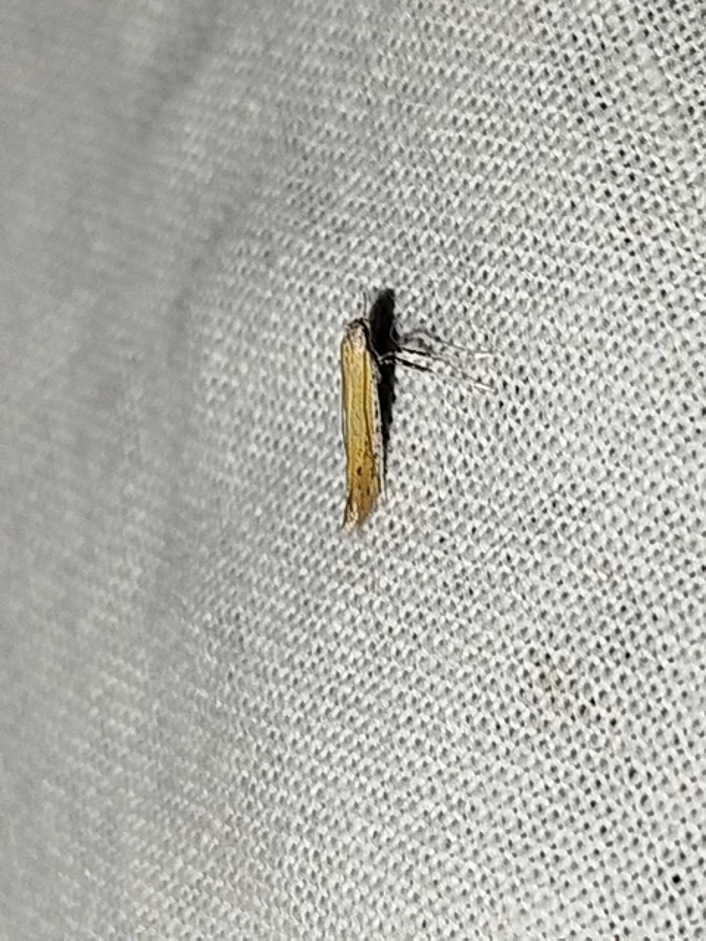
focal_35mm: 127
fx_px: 3454
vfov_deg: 15.5
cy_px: 470
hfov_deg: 11.7
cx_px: 353
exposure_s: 1/50
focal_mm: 5.31
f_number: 1.7
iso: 80
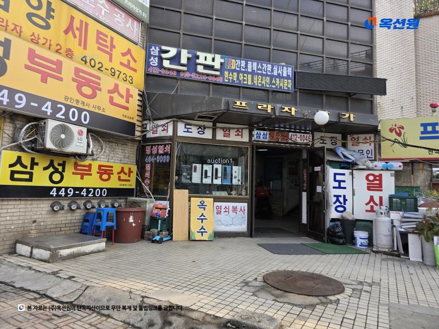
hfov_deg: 73.9
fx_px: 292
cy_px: 164
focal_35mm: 23
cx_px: 220
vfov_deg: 58.9
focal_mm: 6.3
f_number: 1.7
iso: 12
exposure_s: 1/123
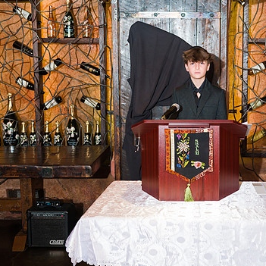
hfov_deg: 29.1
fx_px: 504
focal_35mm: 58
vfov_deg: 29.6
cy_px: 129
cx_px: 198
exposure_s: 1/200
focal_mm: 40
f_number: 5
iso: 1000
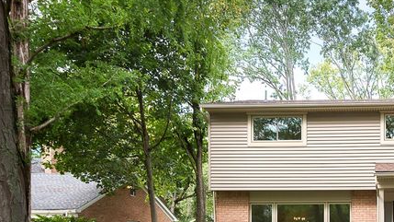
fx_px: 366
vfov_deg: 32.8
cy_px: 175
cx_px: 390
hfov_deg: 47.5
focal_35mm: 35
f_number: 6.3
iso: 320
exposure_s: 1/160
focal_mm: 14
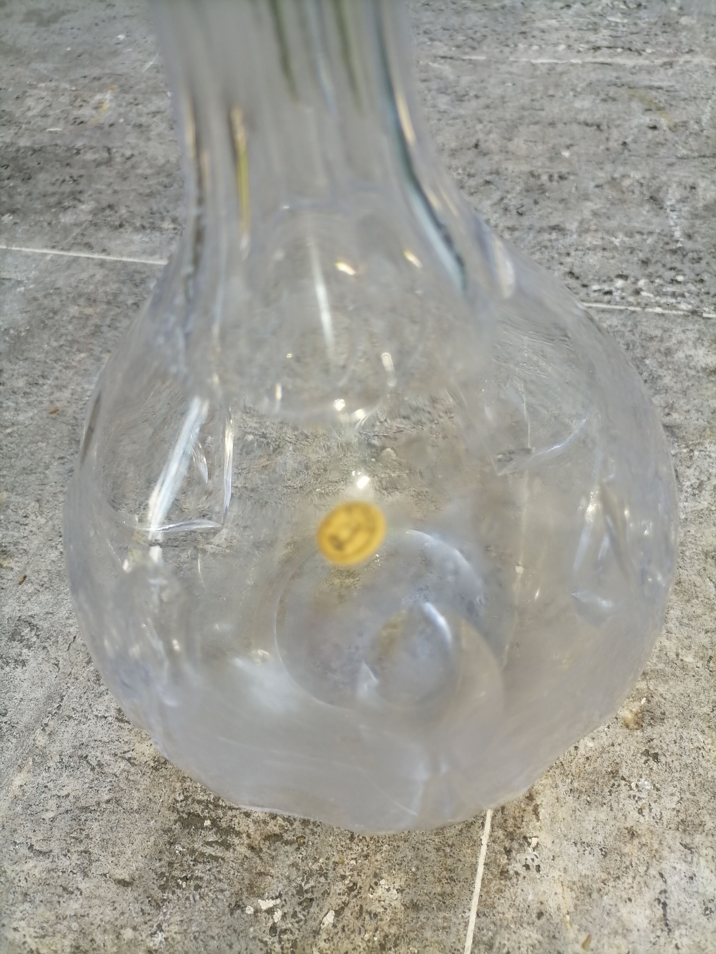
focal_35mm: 26
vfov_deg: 67.3
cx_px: 358
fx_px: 717
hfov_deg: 53.1
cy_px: 477
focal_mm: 5.4
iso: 50
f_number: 1.8
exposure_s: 1/147
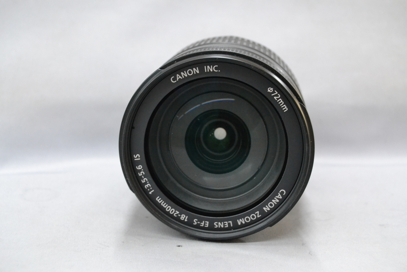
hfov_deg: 33.4
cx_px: 204
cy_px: 136
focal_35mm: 60
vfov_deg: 22.6
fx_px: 678
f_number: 8
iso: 3200
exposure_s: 1/80
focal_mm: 40
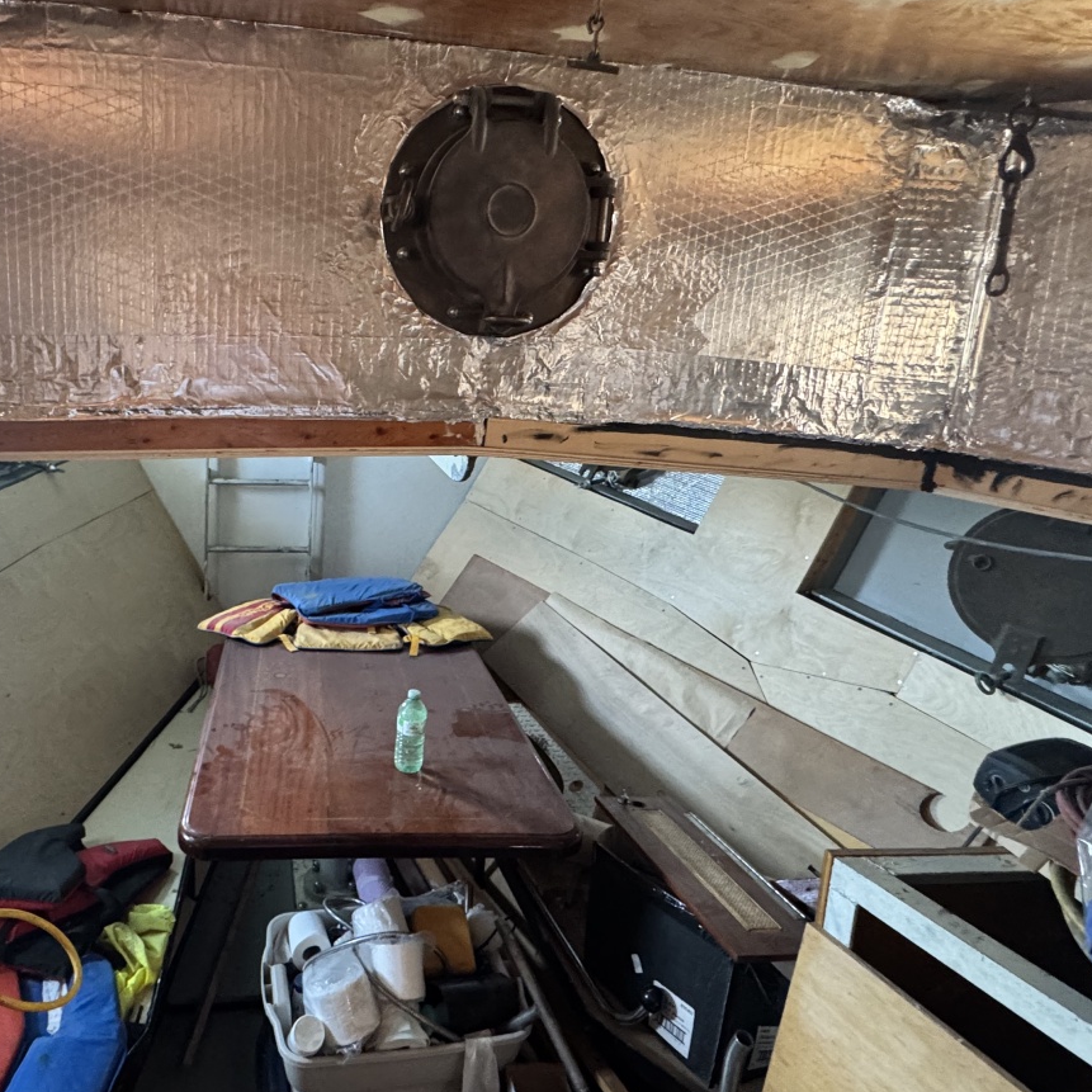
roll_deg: -0.9
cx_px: 356
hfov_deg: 65.3
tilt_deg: -7.7
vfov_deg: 67.2
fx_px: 821
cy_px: 507
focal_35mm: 23
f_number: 2.2
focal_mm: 2.22
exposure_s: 1/60
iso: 500
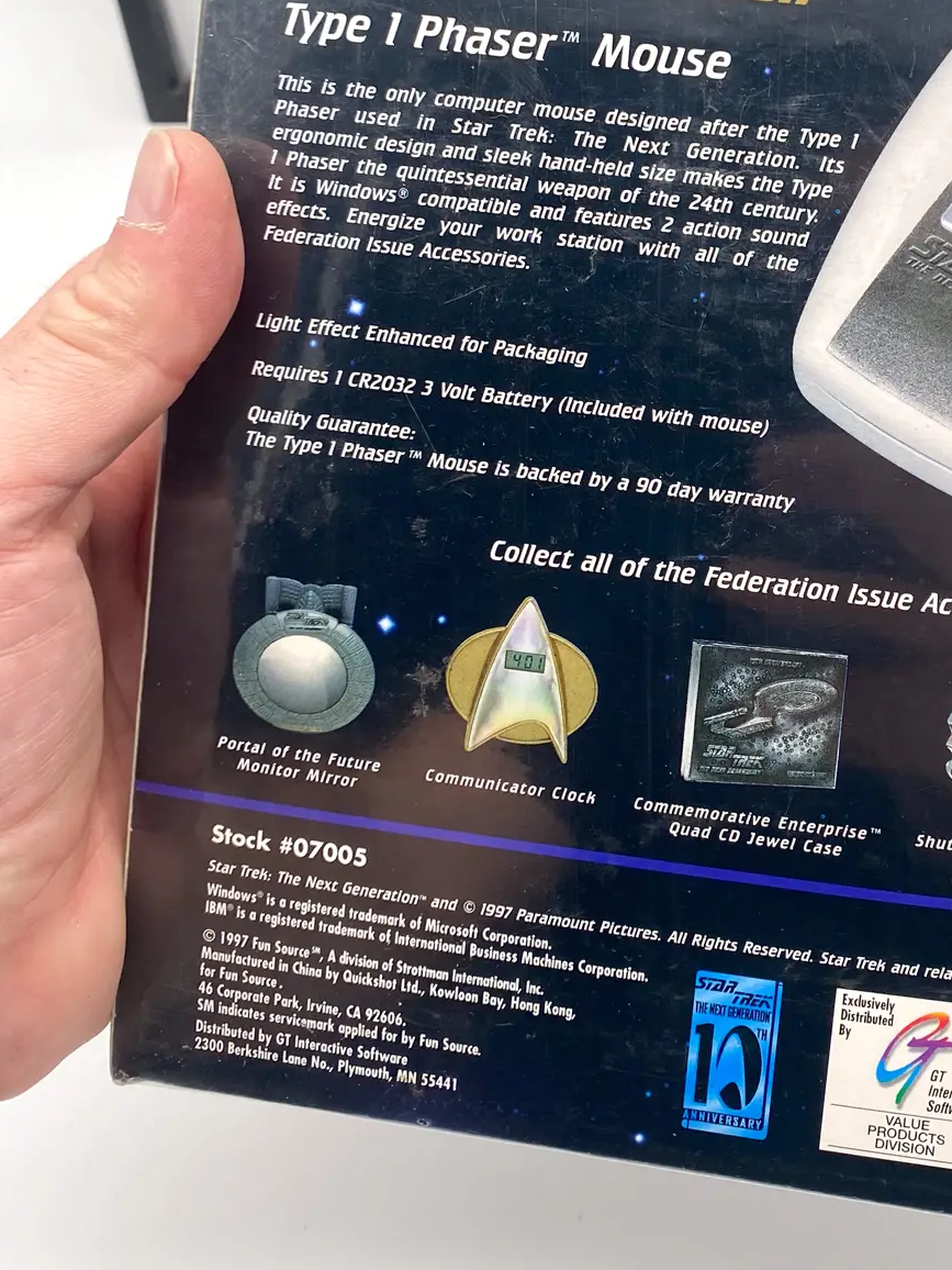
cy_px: 366
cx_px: 810
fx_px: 1650
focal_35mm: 45
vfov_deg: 41.2
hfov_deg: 31.1
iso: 40
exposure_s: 1/120
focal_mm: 4.25
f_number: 1.8
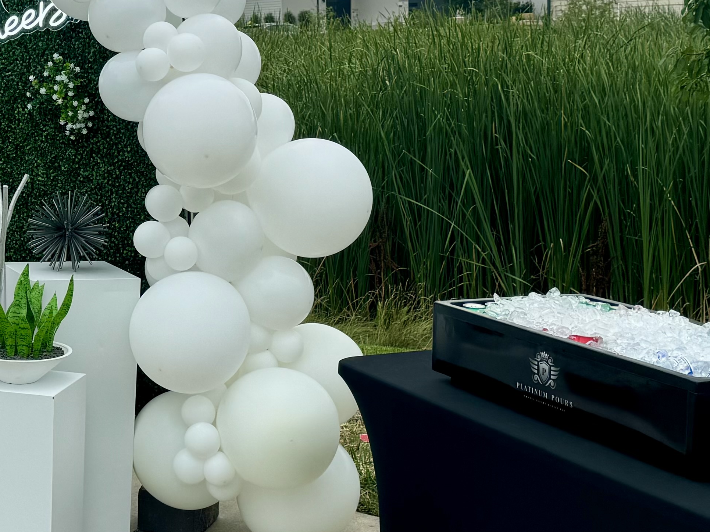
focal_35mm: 71
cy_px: 190
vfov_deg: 20.7
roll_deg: +1.8
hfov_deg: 26.8
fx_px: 1456
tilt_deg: -5.4
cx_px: 136
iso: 80
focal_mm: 6.76
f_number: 1.78
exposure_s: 1/1524
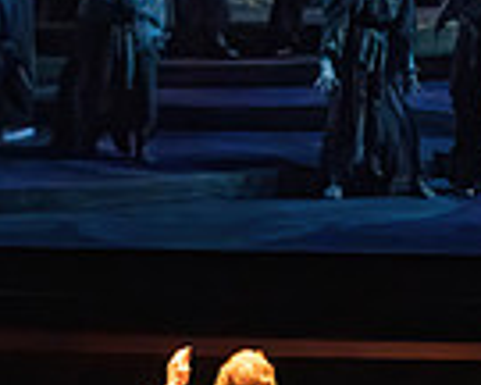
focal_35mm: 282
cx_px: 684
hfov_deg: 6.8
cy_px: -248
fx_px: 4014
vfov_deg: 5.4
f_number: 4.5
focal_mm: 70
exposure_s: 1/400
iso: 20000
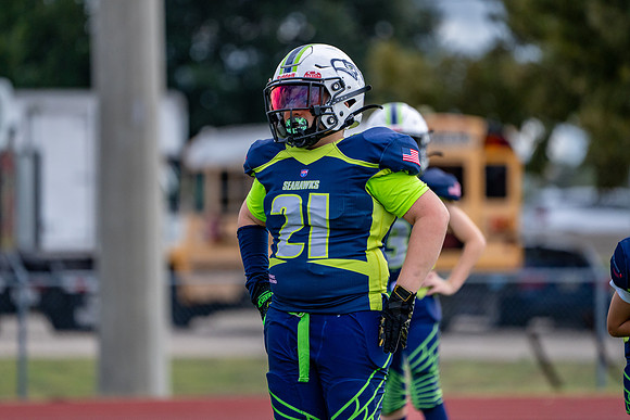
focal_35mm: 468
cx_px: 307
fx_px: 8188
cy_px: 179
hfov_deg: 4.4
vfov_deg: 2.9
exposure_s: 1/3200
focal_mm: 391
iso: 800
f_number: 5.6
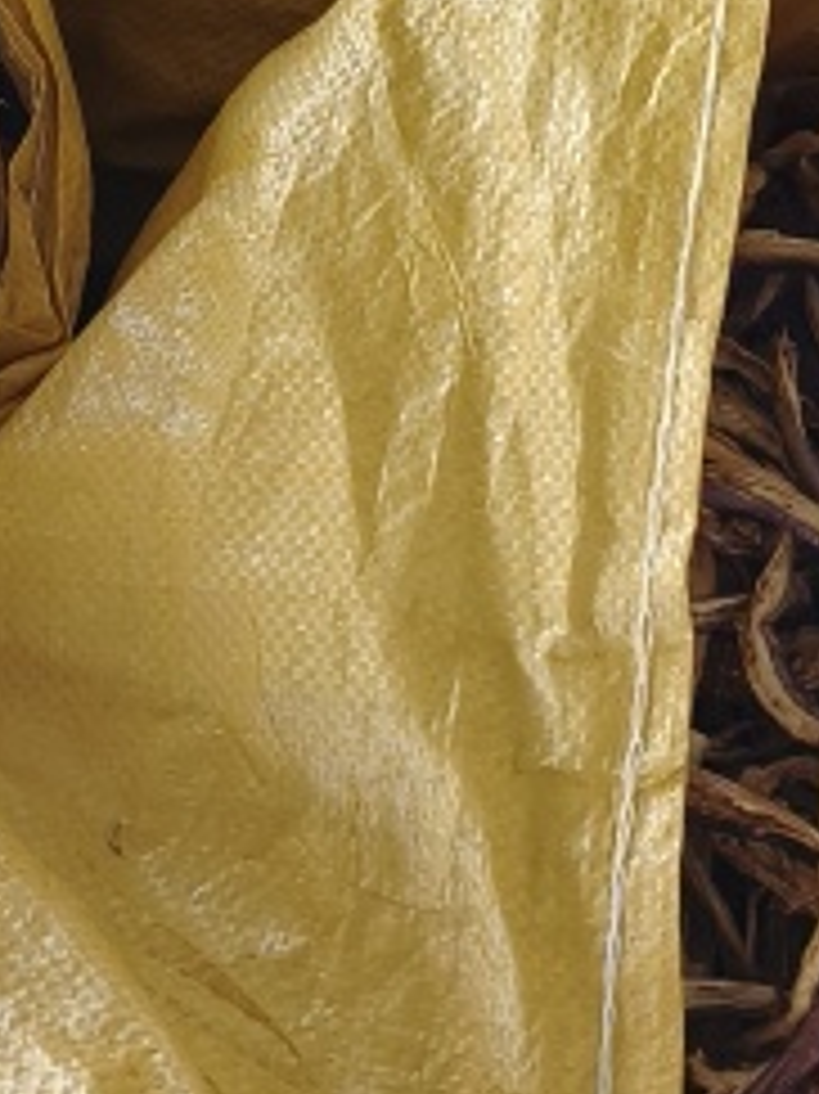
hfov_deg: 14.6
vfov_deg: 17.8
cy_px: -461
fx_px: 3189
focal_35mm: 101
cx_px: 621
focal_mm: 5.5
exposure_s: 1/100
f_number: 1.75
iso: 994
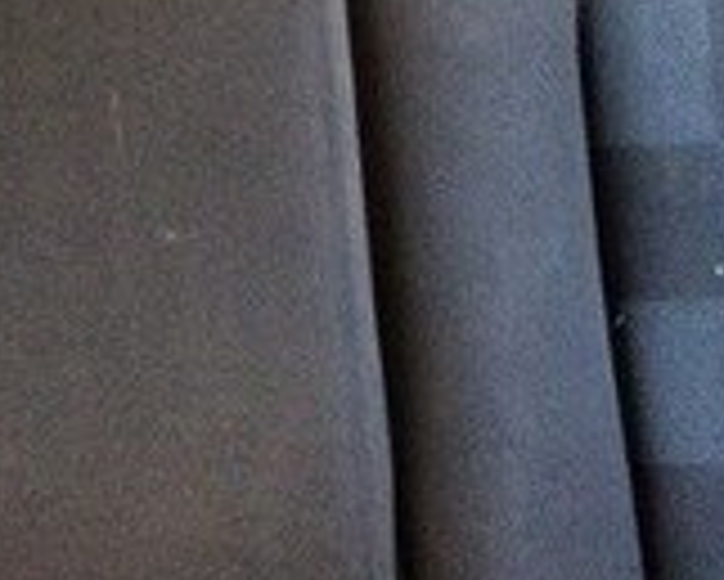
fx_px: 2487
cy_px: -196
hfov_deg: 16.4
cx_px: 144
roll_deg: +0.5
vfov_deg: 12.8
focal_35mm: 116
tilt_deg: -20.6
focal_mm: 4.15
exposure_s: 1/25
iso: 320
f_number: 2.2
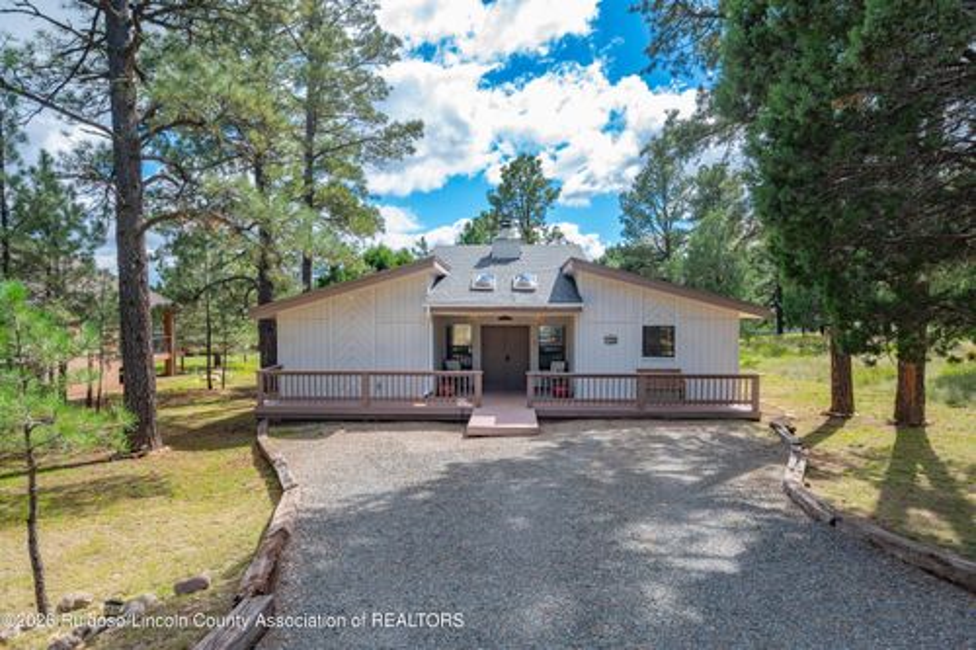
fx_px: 596
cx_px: 488
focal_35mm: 22
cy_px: 325
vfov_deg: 57.2
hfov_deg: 78.6
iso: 125
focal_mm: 22
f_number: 7.1
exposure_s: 1/250
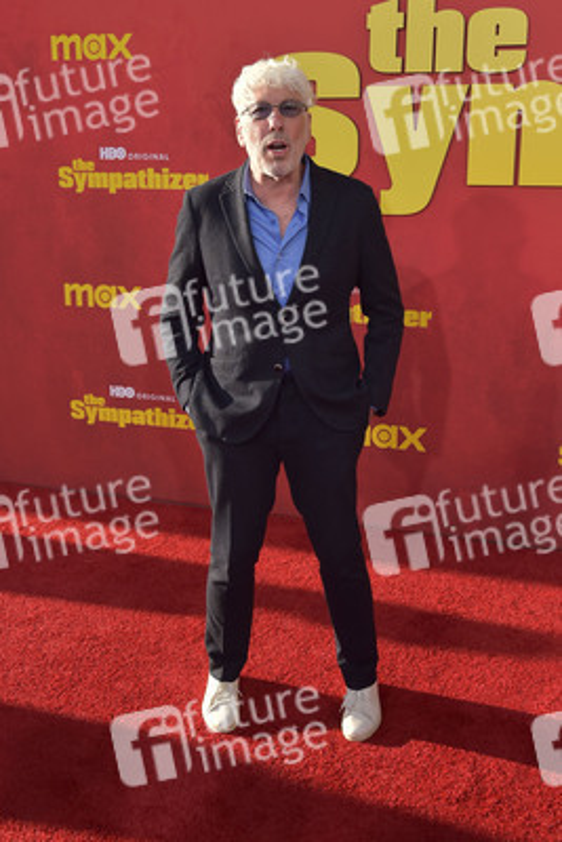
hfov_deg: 37.9
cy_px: 421
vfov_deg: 54.4
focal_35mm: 35
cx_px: 281
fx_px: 819
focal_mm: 35
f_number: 6.3
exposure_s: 1/1600
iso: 800
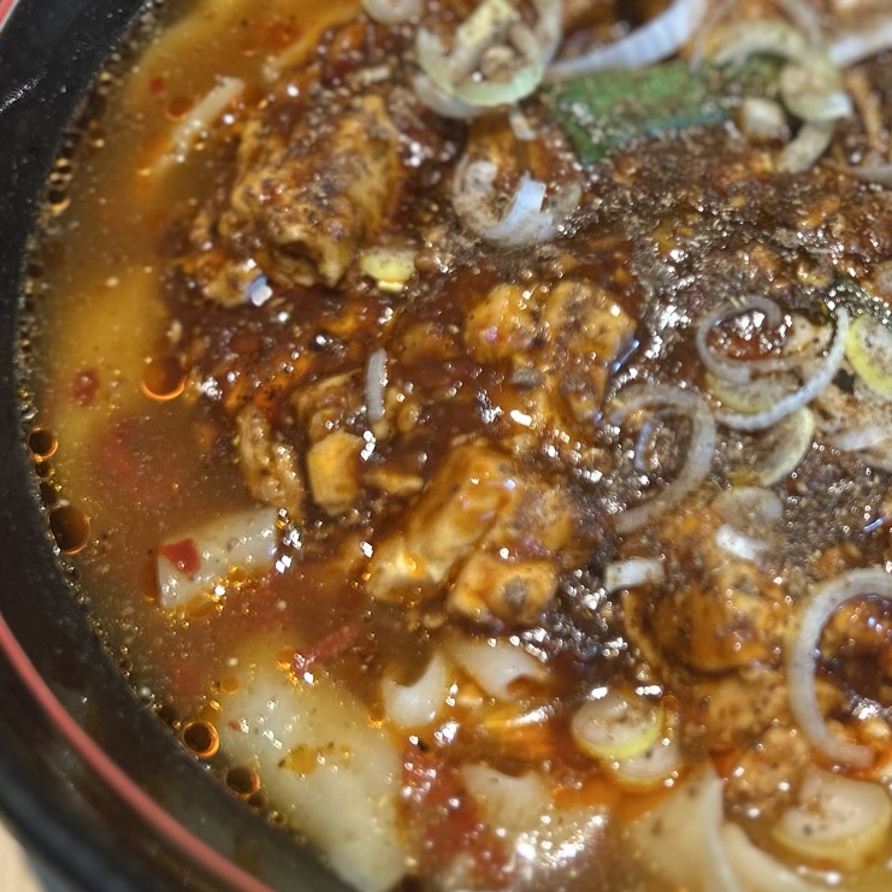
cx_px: 669
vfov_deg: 27.6
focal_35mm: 62
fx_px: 1808
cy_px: 348
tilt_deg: -61.5
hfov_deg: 27.3
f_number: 1.5
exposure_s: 1/100
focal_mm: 5.7
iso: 100
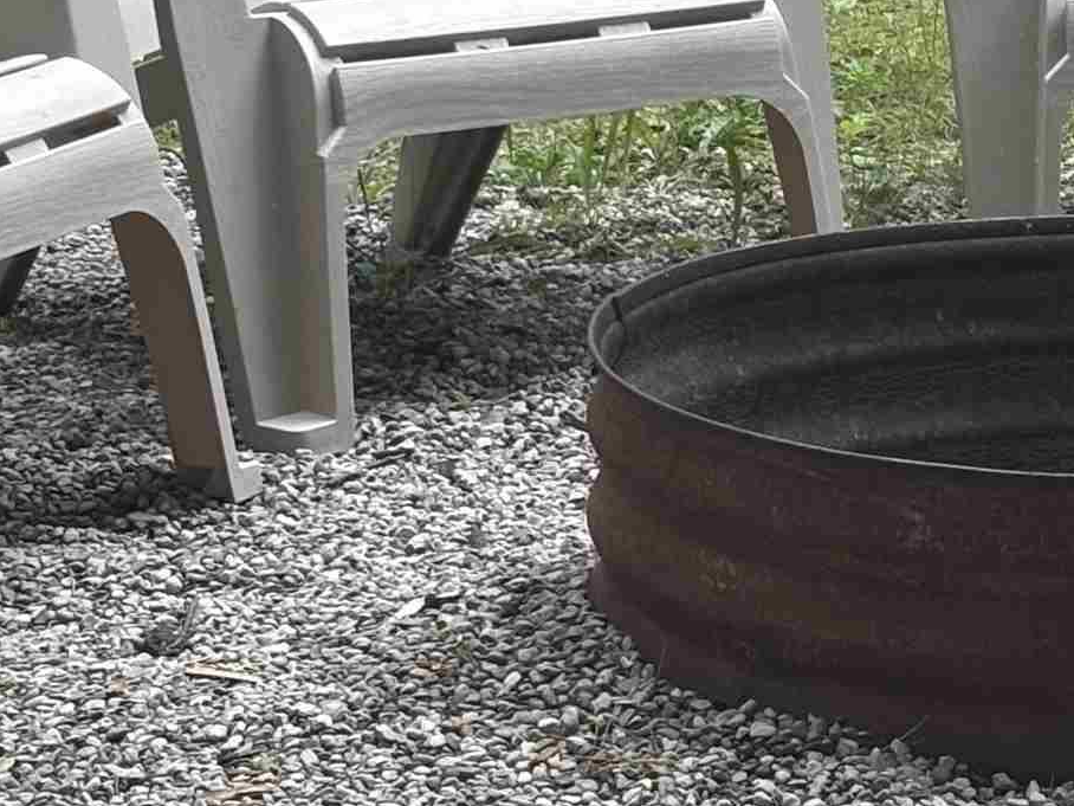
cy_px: 279
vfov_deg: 8.4
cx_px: 1455
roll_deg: +2.9
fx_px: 5461
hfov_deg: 10.9
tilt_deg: -10.1
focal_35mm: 176
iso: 25
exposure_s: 1/149
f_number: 1.6
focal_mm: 5.96
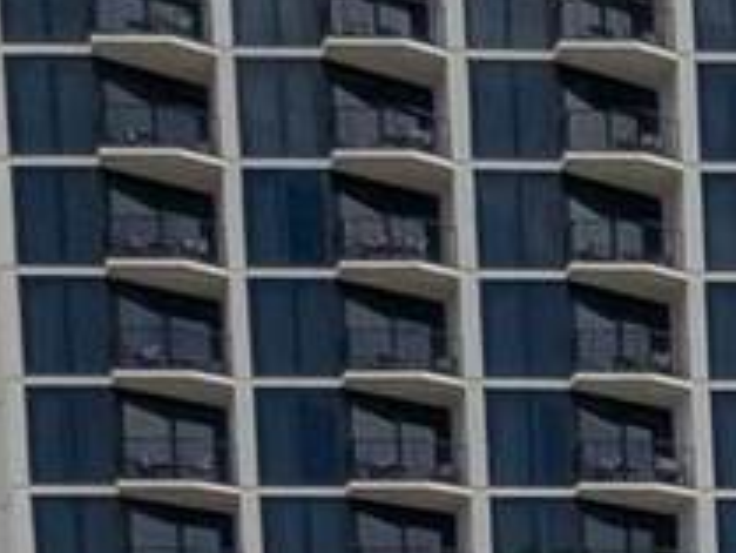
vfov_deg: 12.3
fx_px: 2085
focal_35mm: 98
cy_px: 1275
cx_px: 2176
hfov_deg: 11.6
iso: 53
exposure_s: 1/1938
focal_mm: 2.35
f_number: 2.2
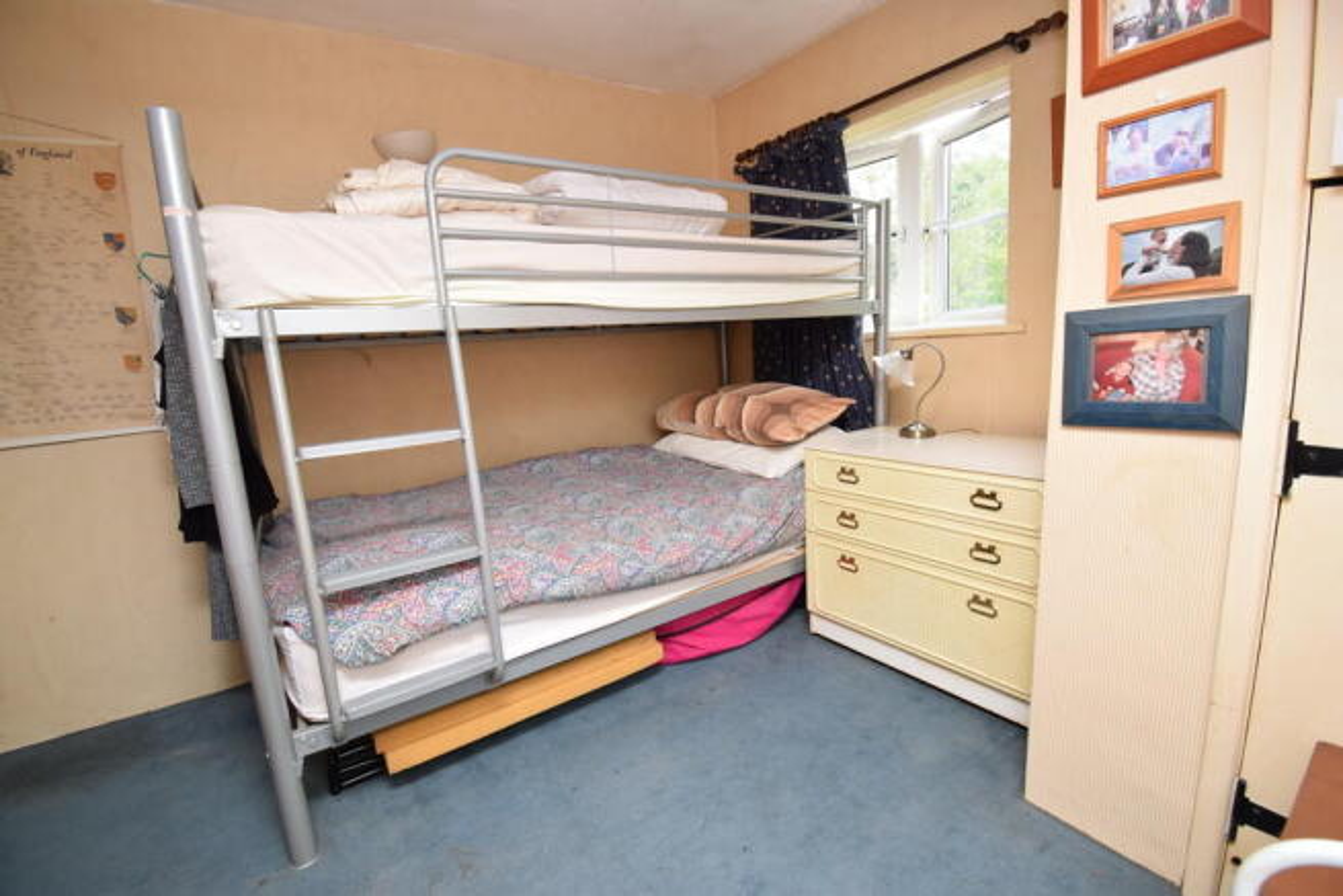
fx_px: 560
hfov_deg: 100.4
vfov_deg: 77.4
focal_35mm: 15
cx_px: 672
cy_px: 448
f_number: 5.6
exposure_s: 1/125
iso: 560
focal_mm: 10
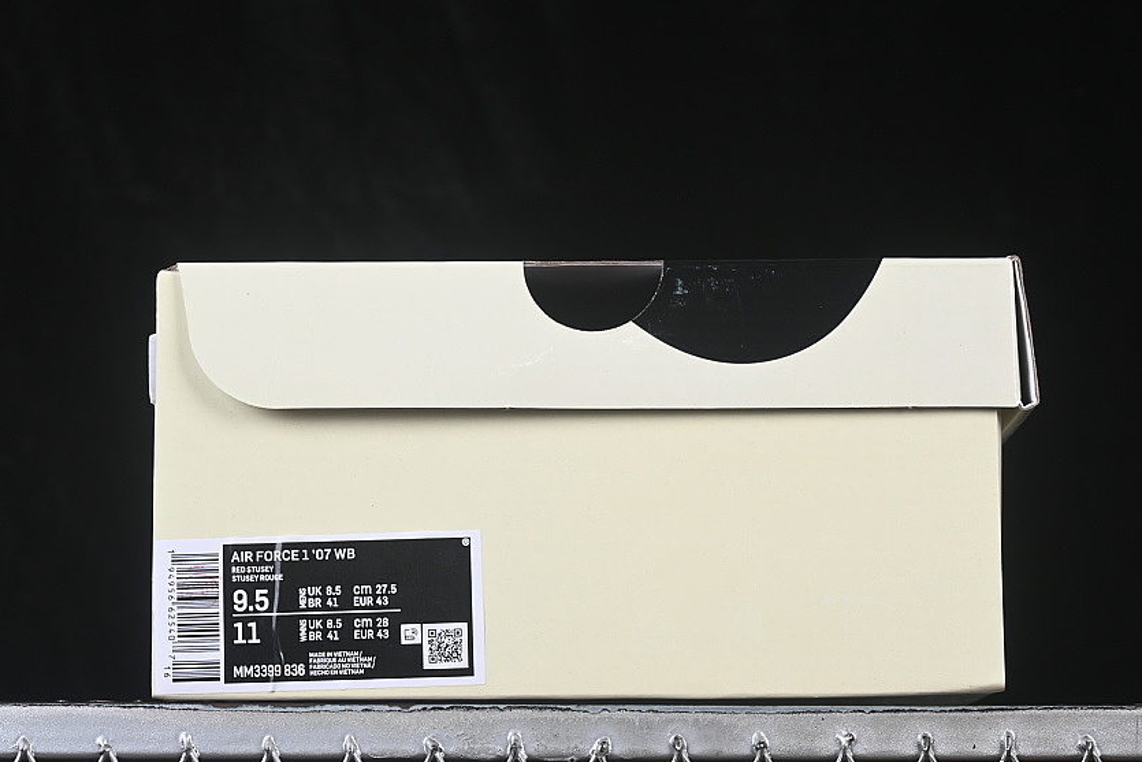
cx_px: 594
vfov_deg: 14.1
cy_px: 398
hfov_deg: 21.0
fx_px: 3077
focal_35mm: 97
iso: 160
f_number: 8
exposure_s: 1/100
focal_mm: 50
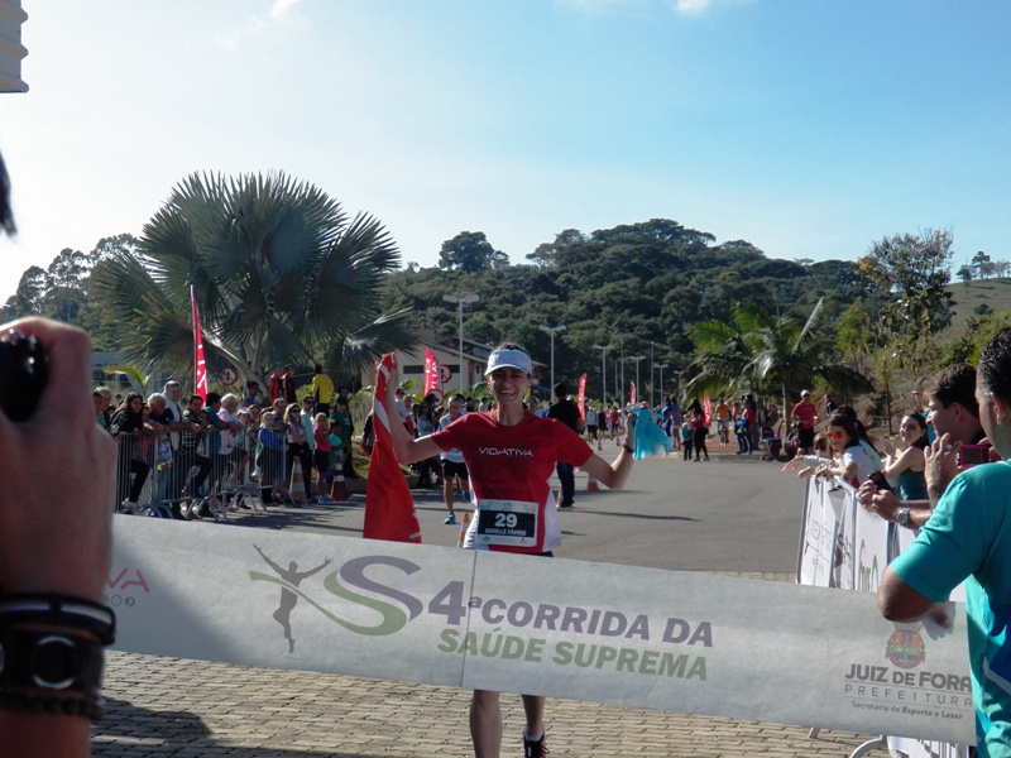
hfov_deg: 31.2
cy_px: 379
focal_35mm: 62
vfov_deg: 23.7
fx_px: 1811
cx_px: 506
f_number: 3.6
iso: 125
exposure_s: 1/1600
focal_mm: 11.2
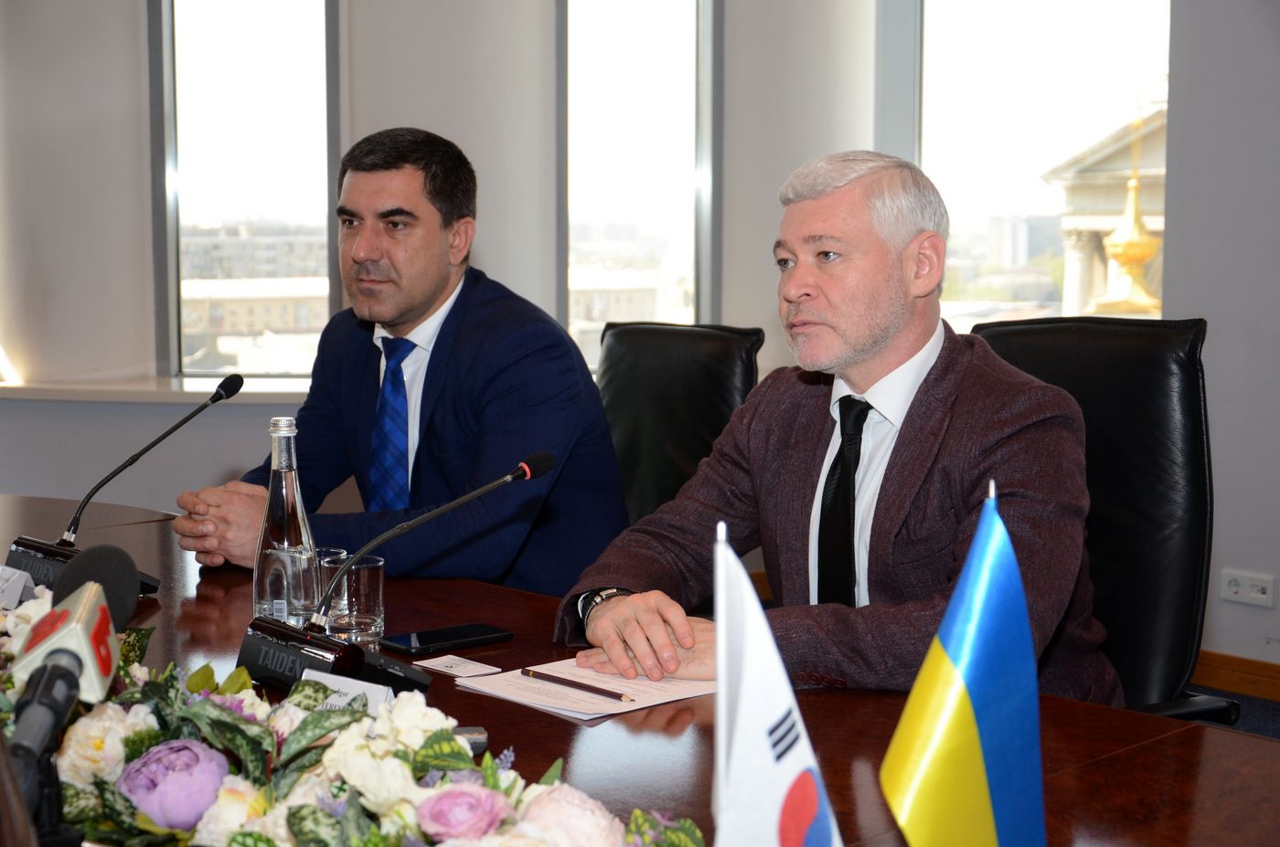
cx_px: 640
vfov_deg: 23.7
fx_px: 2022
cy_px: 424
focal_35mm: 57
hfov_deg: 35.1
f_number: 5
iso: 640
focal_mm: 38
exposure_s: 1/250
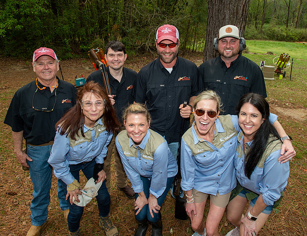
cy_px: 92
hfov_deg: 67.3
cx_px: 163
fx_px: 231
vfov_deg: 53.6
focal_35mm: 26
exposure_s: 1/160
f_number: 5.6
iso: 125
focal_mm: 19
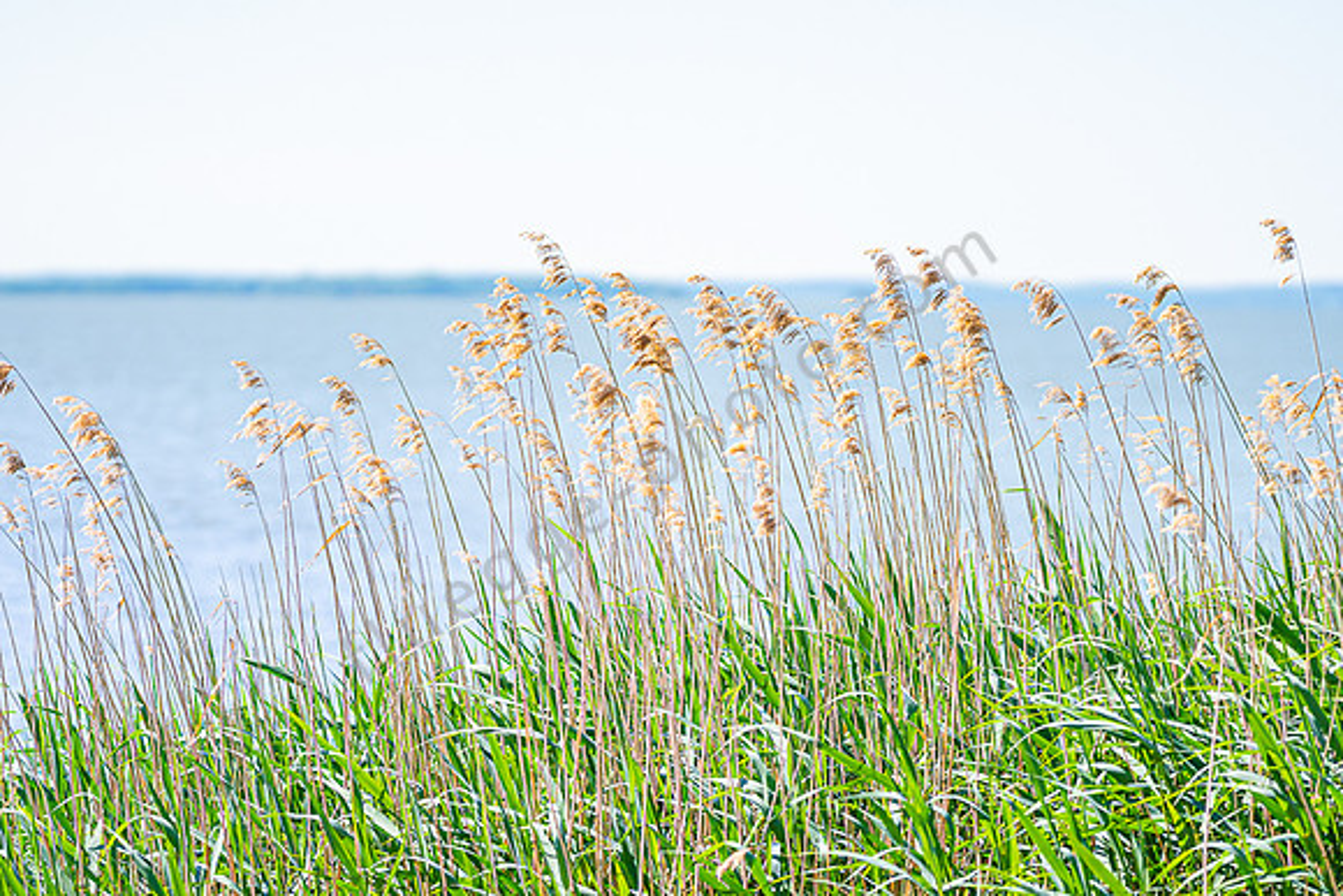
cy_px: 448
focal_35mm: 202
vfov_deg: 6.8
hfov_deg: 10.2
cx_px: 672
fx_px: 7537
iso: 100
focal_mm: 135
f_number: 1.8
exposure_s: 1/3200
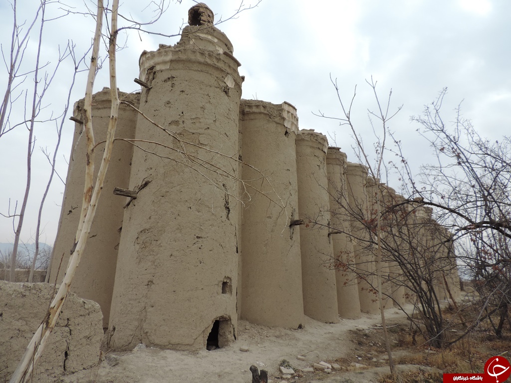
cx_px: 256
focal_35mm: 24
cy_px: 192
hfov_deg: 71.6
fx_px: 354
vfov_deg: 56.8
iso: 80
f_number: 3
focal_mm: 4.3
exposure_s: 1/640
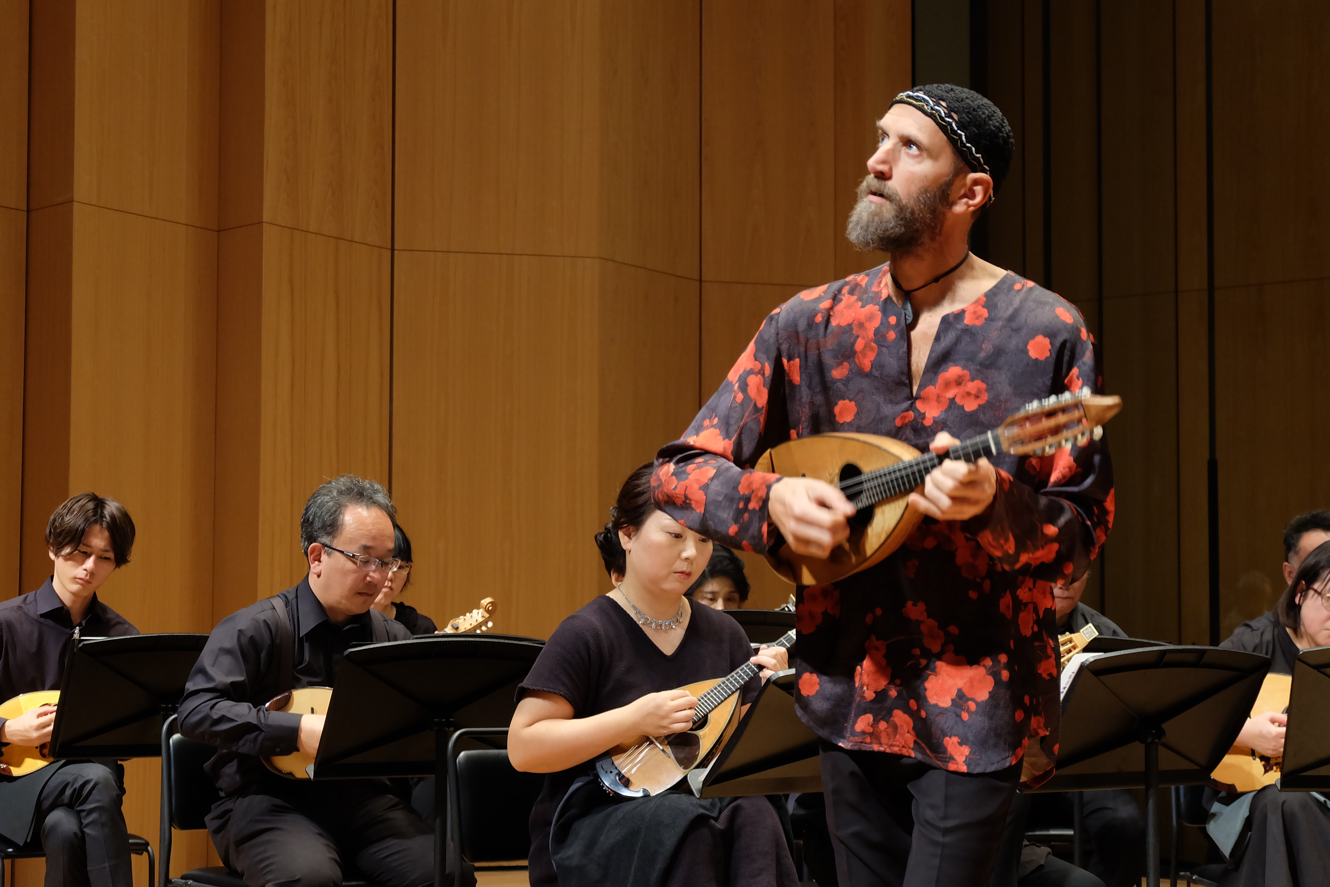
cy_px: 444
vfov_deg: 18.2
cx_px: 665
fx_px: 2771
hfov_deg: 27.0
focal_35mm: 75
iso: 1600
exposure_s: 1/60
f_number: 5.6
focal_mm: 50
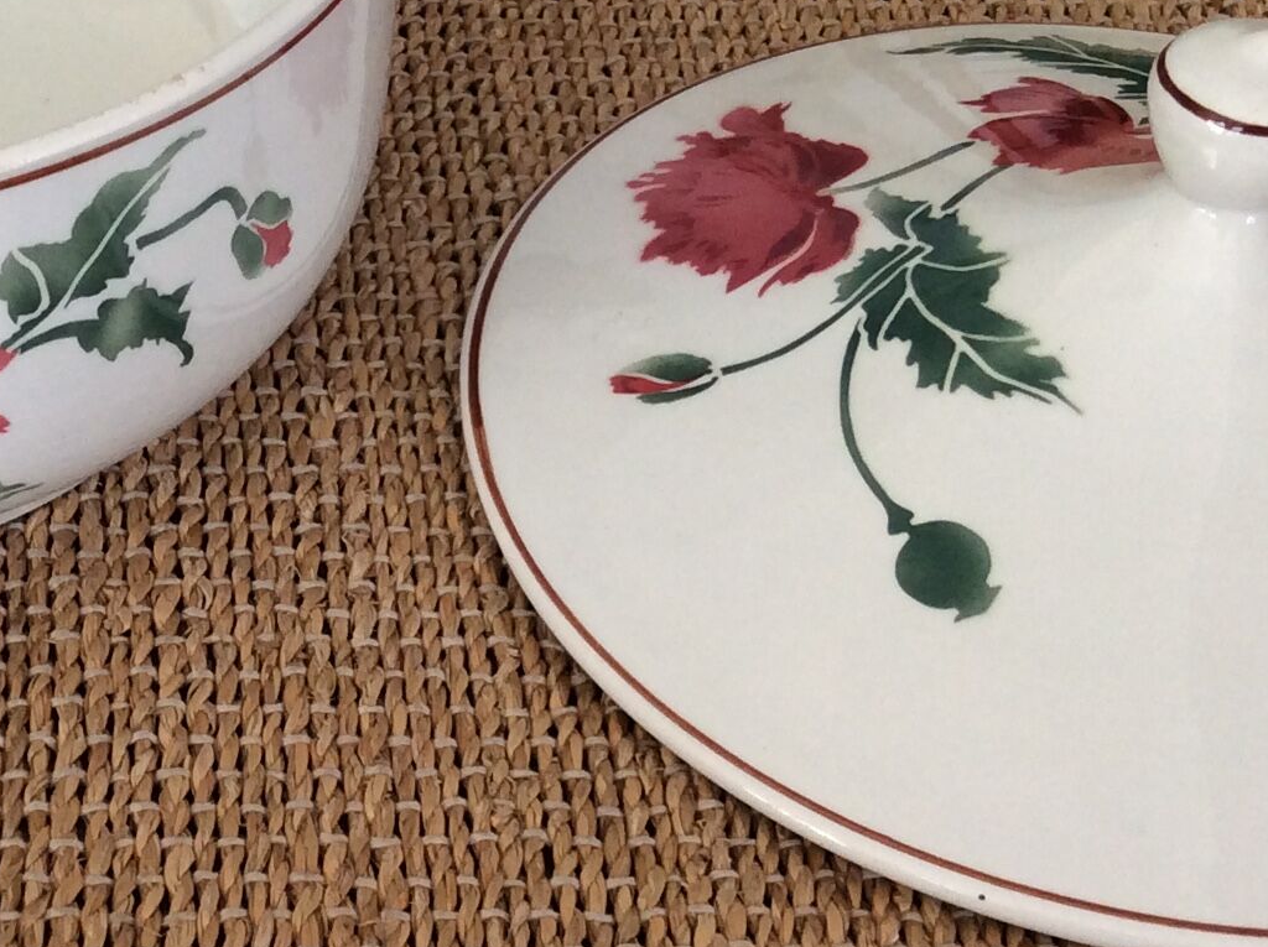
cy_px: 626
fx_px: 2963
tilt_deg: -45.1
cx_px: 267
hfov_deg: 23.8
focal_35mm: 81
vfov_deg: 18.1
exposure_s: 1/100
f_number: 2.4
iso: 64
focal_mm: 3.3
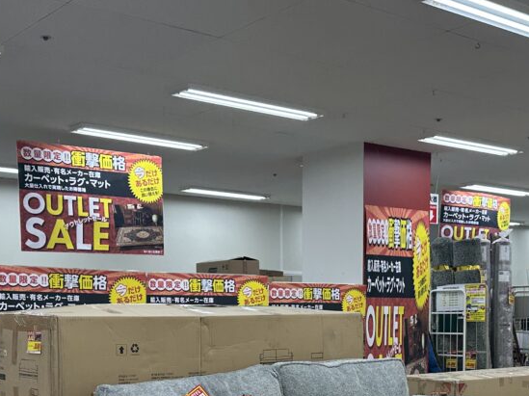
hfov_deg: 34.3
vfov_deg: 25.3
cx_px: 309
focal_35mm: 56
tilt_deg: -3.2
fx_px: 855
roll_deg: +0.0
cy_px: 353
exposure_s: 1/133
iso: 100
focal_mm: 6.86
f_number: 1.78
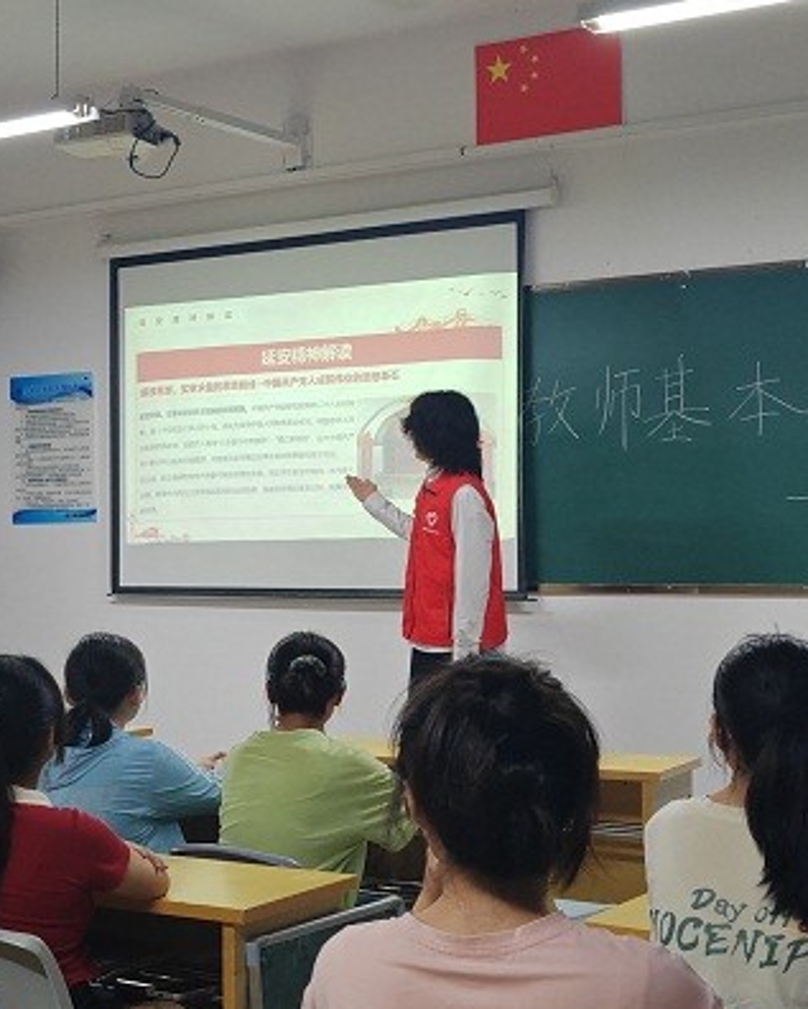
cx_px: 138
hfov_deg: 23.1
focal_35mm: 65
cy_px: 510
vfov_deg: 29.1
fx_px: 1942
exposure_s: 1/100
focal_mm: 7.62
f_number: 1.6
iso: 250
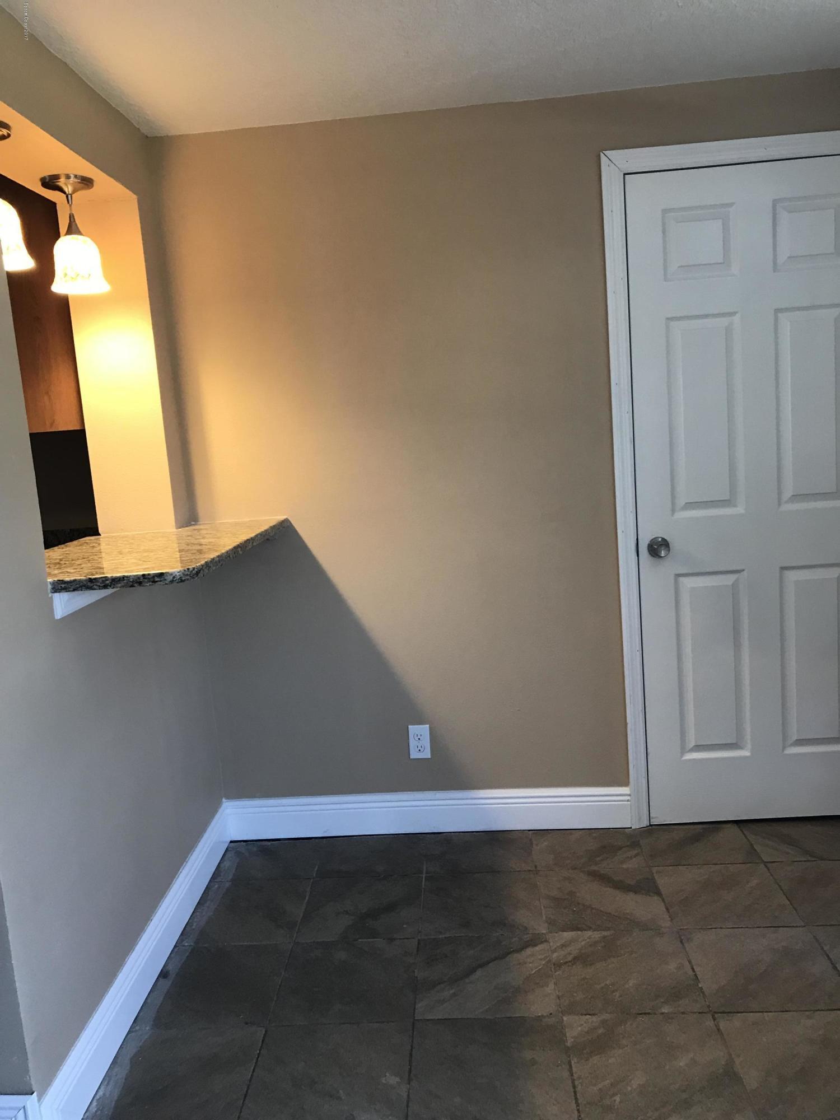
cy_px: 560
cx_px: 420
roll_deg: +4.1
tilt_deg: -7.6
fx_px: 906
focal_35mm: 28
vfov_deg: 63.4
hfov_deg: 49.7
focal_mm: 3.99
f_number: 1.8
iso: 40
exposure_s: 1/20
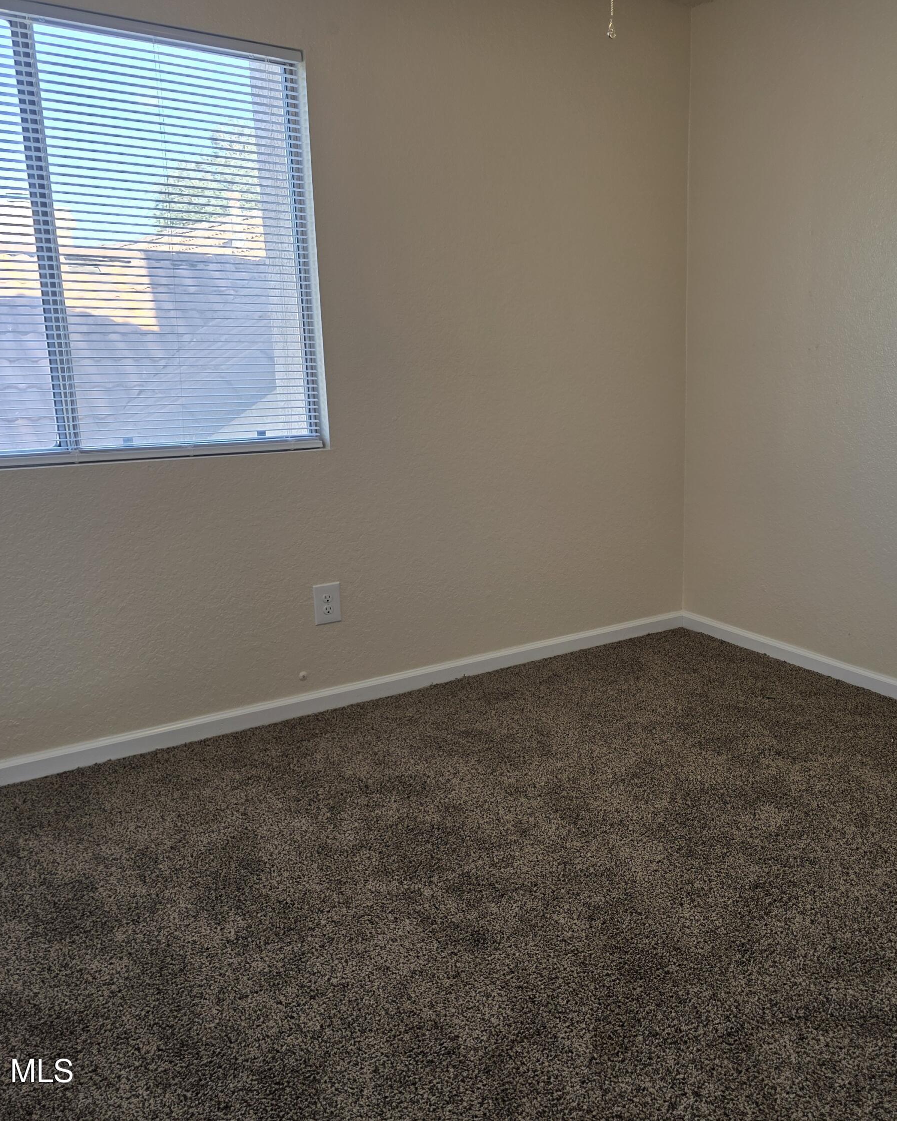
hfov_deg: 47.2
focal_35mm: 30
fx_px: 996
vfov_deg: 58.8
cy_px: 561
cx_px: 642
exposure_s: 1/120
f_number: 1.7
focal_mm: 6.3
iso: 80
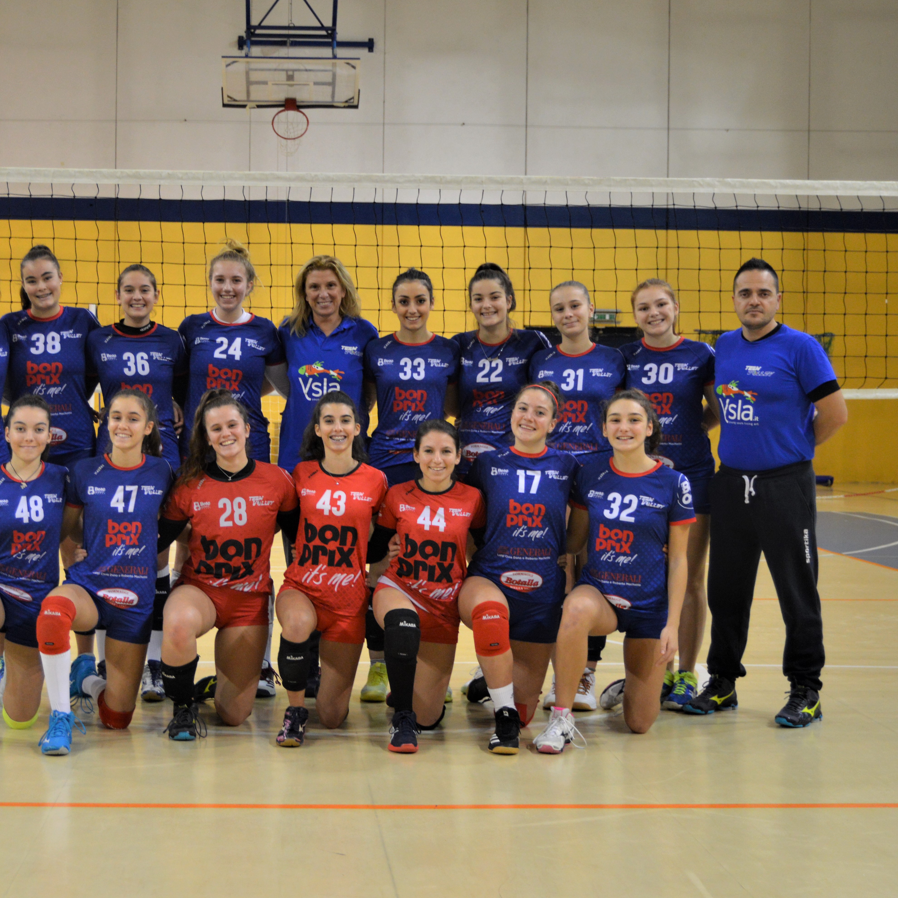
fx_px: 1820
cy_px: 449
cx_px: 301
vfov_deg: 27.7
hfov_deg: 27.6
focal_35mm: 62
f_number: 4.5
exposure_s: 1/60
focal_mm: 32
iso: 1000
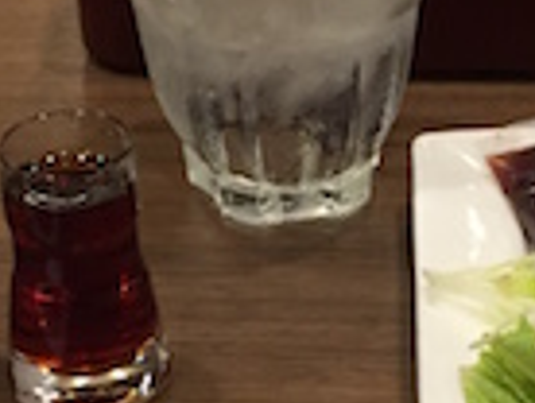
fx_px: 2121
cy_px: 399
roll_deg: -0.9
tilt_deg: -35.3
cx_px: 417
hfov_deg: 14.3
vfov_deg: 10.8
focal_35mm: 137
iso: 125
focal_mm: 4.15
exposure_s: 1/30
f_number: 2.2
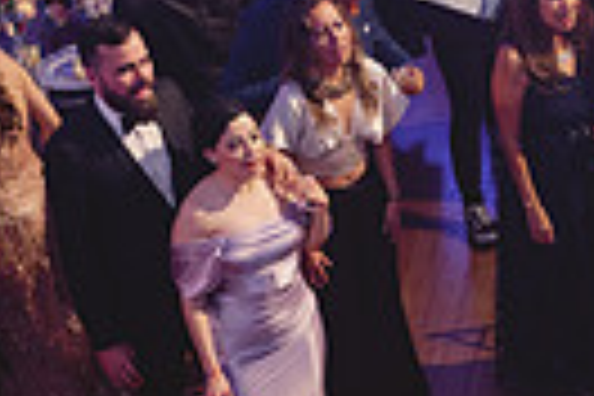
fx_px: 2508
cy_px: 536
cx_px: 850
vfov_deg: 8.9
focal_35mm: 152
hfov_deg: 12.9
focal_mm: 34.5
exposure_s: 1/80
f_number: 3.5
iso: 1250
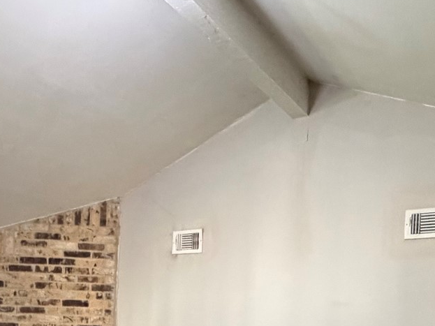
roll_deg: -1.0
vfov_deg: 28.6
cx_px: 182
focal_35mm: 46
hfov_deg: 41.1
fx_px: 578
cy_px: 358
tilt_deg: -2.1
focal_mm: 2.22
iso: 800
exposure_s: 1/60
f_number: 2.2
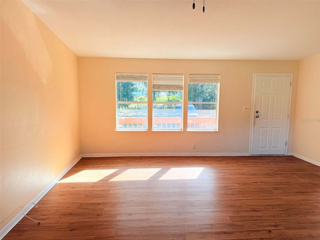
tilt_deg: -6.6
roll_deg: -0.3
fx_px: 222
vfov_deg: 56.8
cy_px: 120
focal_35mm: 24
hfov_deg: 71.6
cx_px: 160
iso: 100
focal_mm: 6.76
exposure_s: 1/464
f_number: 1.78
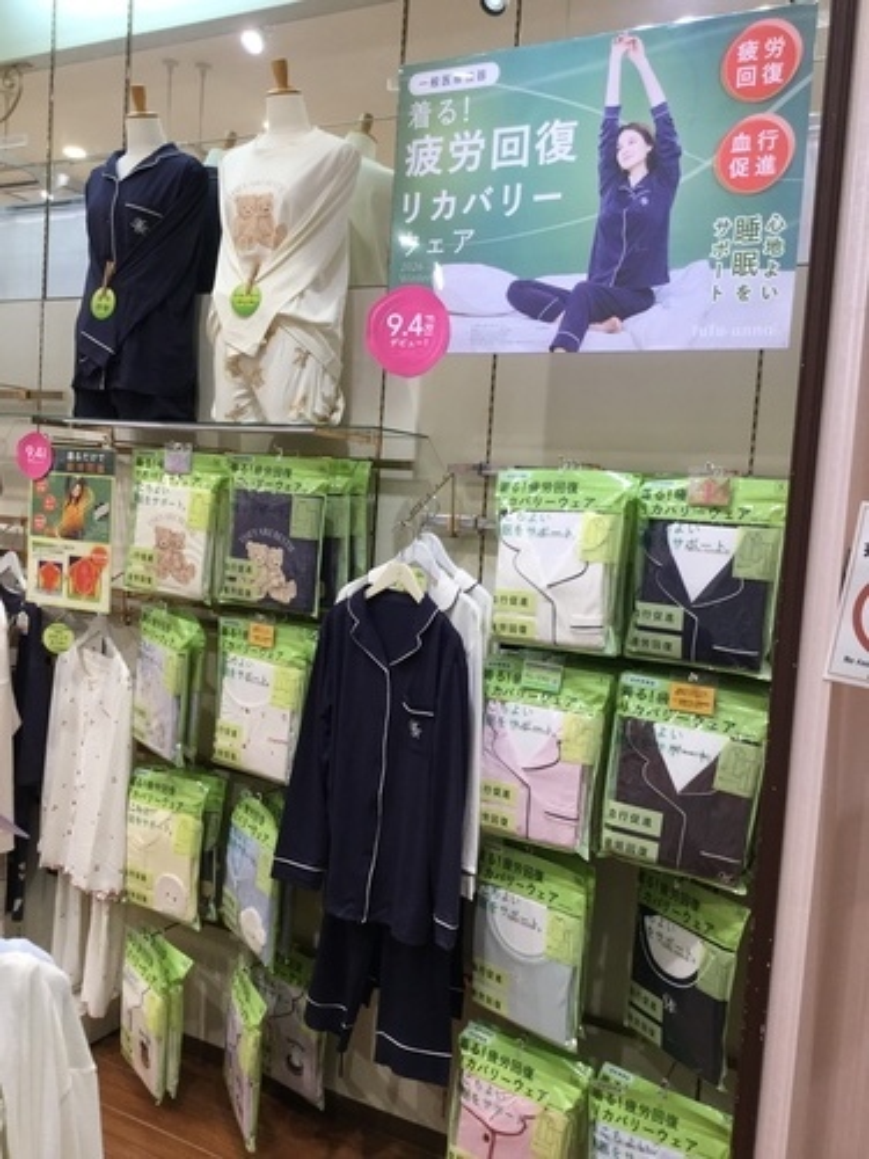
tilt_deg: -3.4
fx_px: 1038
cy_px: 580
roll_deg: -3.2
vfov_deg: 58.4
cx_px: 434
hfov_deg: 45.4
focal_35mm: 31
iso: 25
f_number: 2.4
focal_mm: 3.3
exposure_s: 1/33
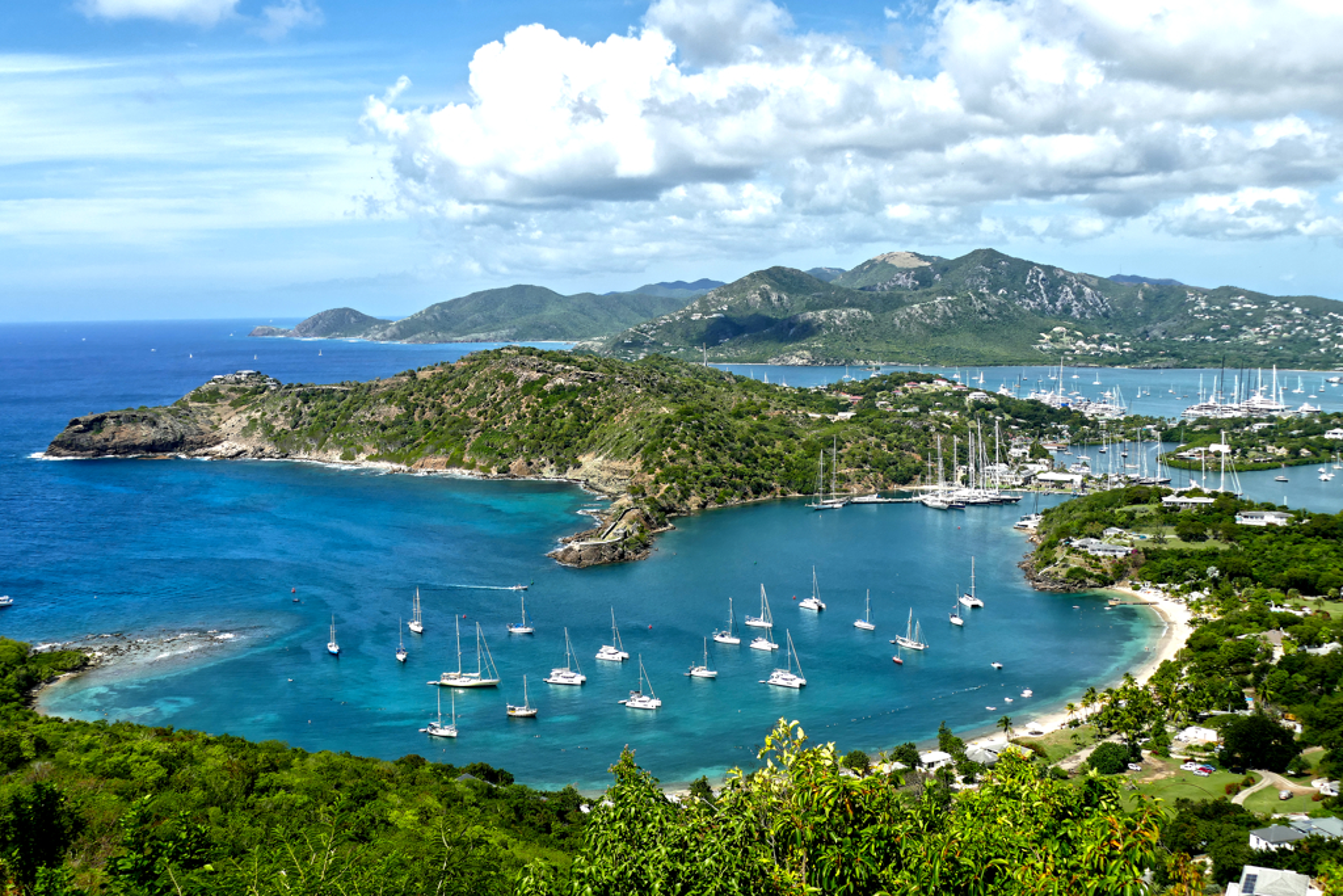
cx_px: 672
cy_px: 448
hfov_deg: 48.5
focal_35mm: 40
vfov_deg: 33.4
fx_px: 1492
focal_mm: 14.8
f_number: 4
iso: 125
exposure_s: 1/2000
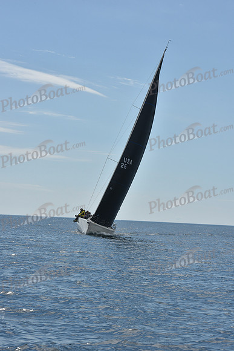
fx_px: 1072
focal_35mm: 110
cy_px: 176
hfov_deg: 12.5
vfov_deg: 18.6
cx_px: 117
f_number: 13
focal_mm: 110
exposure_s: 1/800
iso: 250
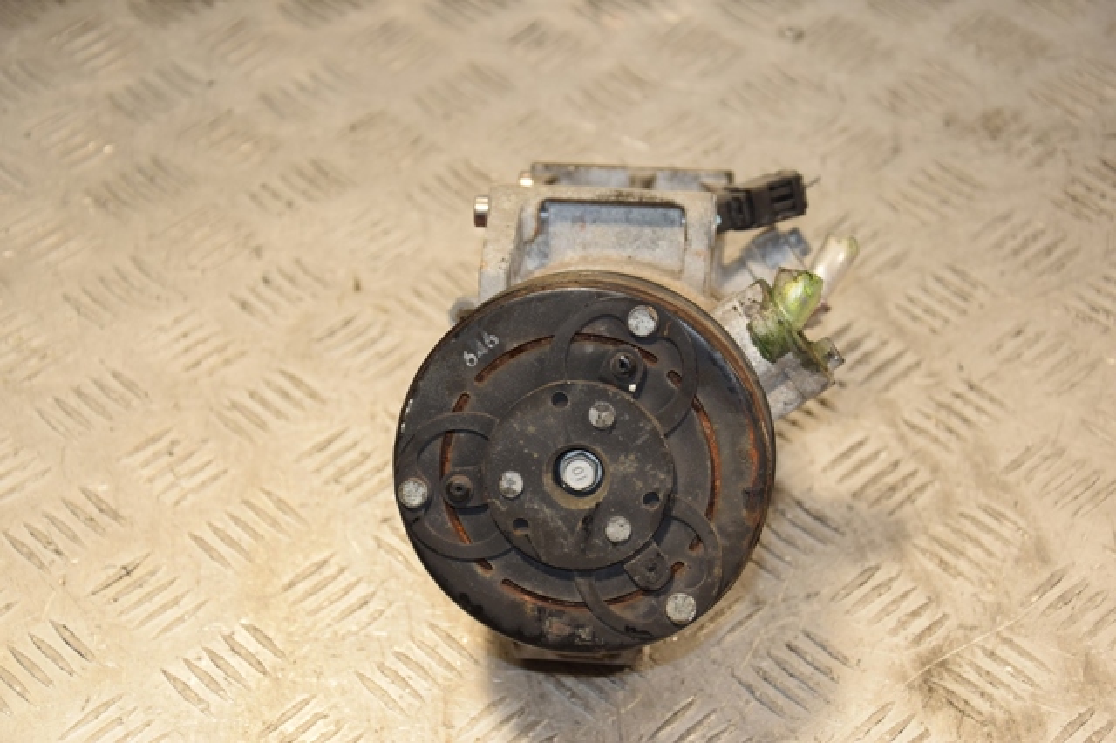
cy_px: 372
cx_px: 558
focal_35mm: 87
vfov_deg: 15.7
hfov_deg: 23.4
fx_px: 2695
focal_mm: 58
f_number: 5.6
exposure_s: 1/200
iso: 800
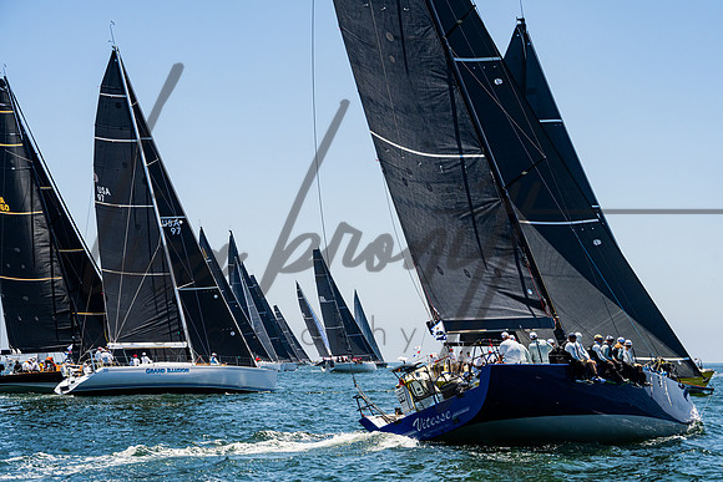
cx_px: 382
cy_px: 254
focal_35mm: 89
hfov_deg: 22.8
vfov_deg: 15.3
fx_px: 1791
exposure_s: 1/2500
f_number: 8
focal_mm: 84
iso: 500
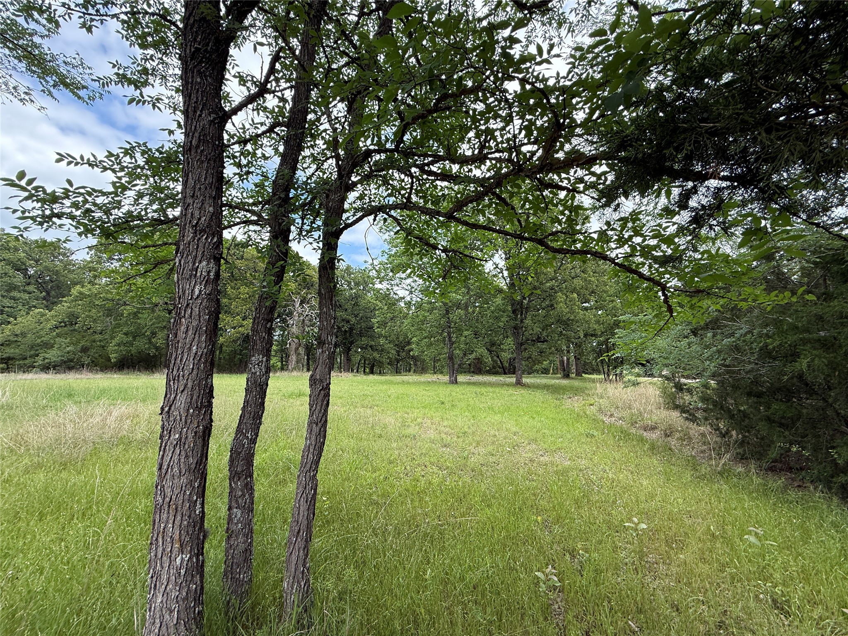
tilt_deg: +7.6
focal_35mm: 14
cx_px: 424
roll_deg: -0.6
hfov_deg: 102.1
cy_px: 318
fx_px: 343
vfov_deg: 85.7
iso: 64
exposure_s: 1/574
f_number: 2.2
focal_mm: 2.22
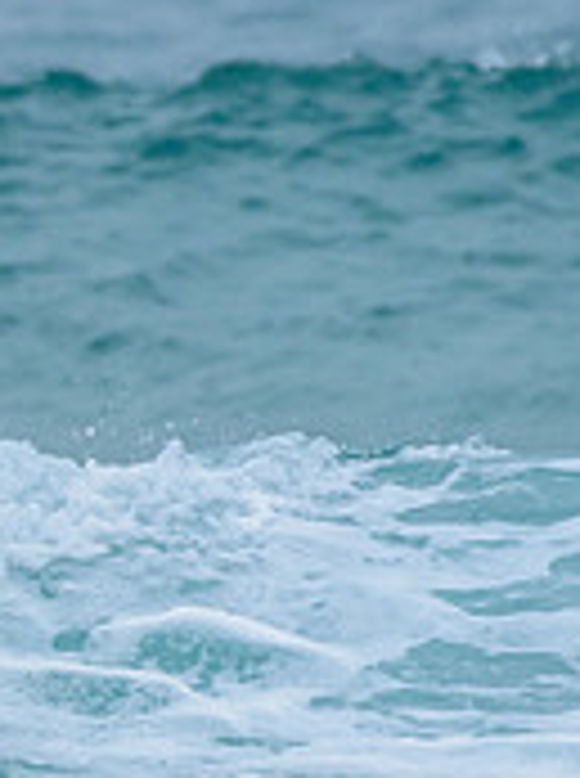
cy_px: 655
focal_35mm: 2029
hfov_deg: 0.7
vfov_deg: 1.0
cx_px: -852
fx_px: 45497
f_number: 5.6
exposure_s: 1/2000
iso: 800
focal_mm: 500
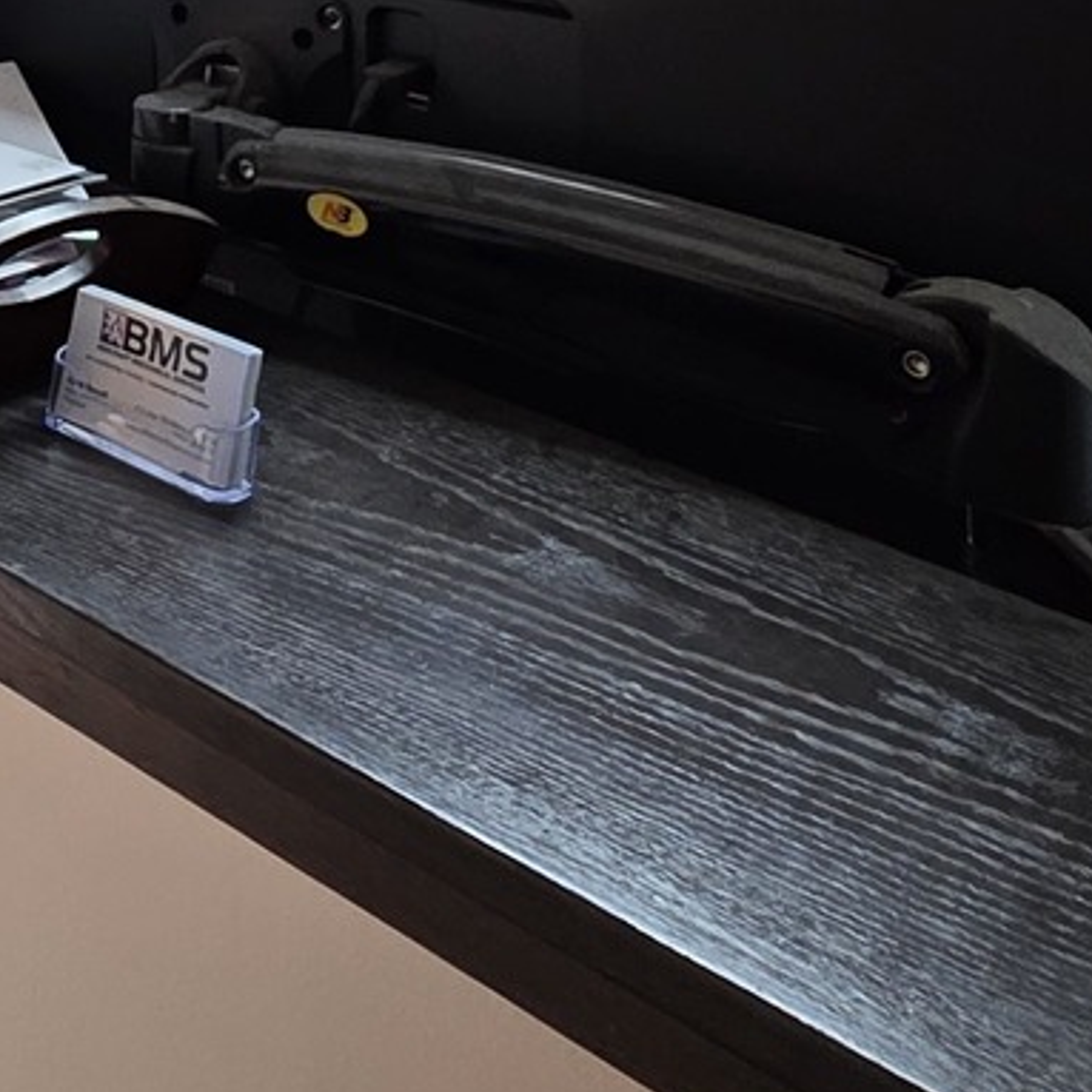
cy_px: -516
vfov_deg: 23.4
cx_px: -302
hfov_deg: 25.0
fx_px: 2141
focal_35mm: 60
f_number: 1.9
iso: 160
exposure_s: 1/120
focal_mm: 2.2
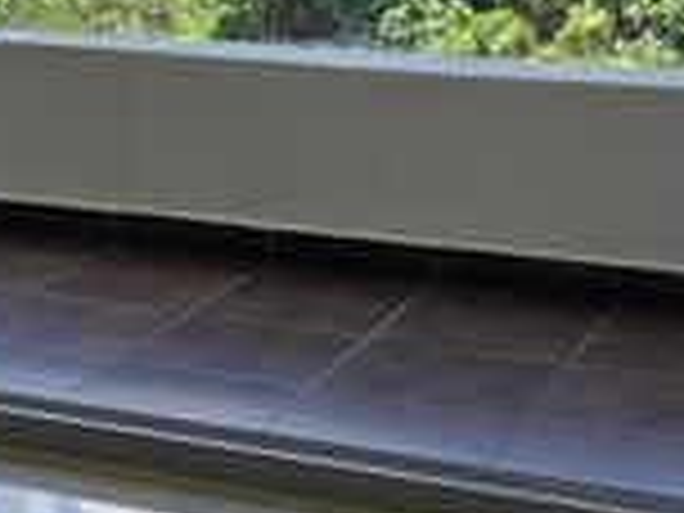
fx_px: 1996
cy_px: -198
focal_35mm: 101
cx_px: -74
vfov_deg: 13.9
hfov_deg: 18.7
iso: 12
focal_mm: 6.3
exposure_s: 1/255
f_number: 1.7
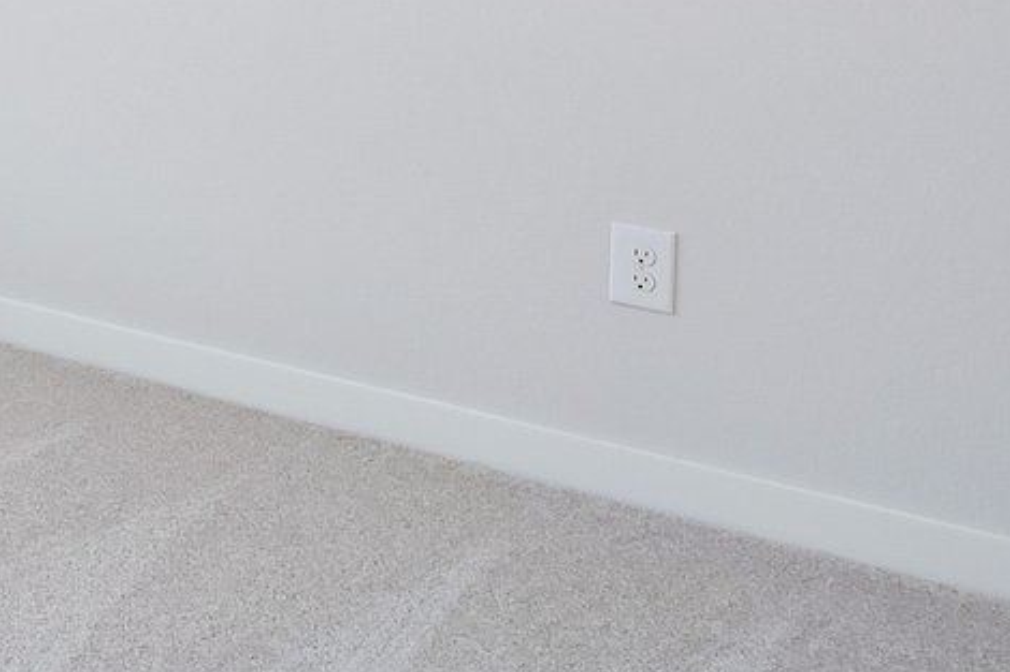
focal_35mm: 61
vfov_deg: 20.3
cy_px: -209
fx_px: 1711
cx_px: -692
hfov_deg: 22.8
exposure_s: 1/100
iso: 250
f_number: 9
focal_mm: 14
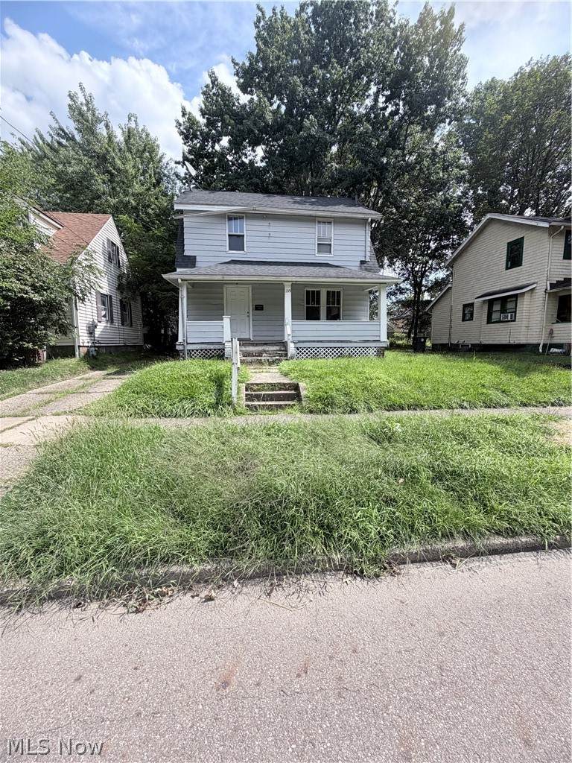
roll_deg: +0.4
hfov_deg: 85.7
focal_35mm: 14
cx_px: 286
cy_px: 382
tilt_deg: -5.2
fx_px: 308
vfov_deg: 102.1
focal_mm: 2.22
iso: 40
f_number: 2.2
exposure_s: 1/770
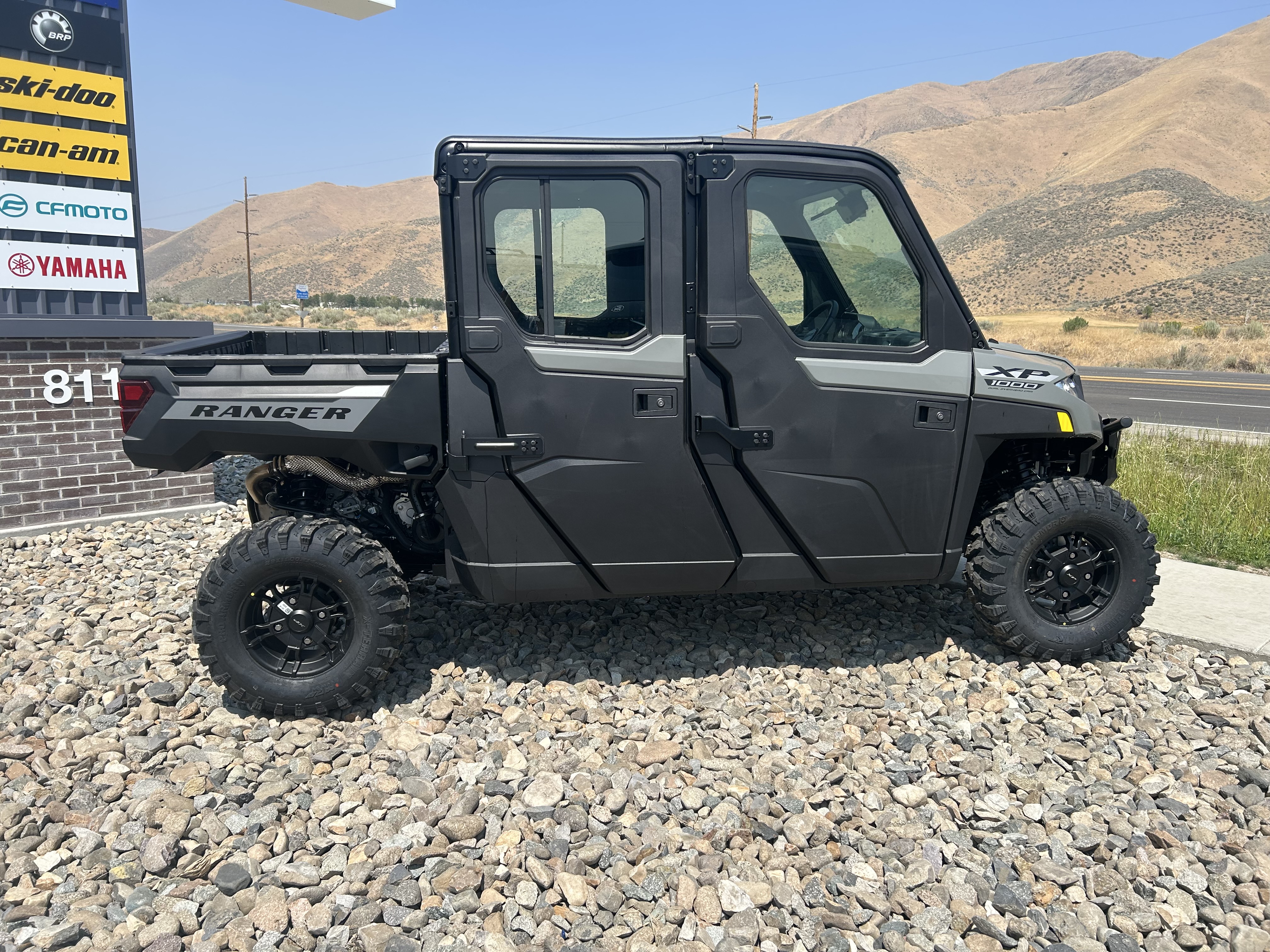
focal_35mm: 26
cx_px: 635
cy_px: 476
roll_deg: -0.8
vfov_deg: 53.1
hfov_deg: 67.3
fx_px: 954
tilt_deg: -8.5
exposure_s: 1/3968
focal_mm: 5.7
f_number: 1.5
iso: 50
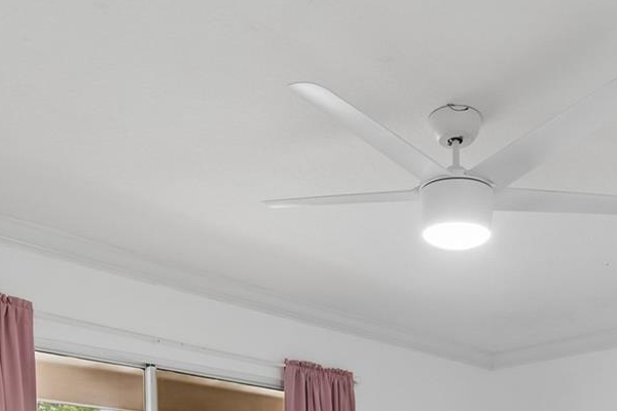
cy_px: 513
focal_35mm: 40
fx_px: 686
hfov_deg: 47.4
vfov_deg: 28.4
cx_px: 430
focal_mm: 10
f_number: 7.1
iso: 100
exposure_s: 1/4
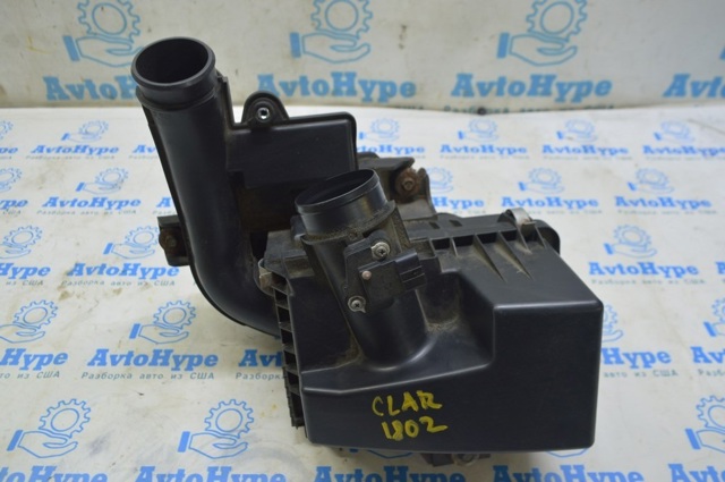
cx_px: 362
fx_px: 603
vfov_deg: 43.5
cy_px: 241
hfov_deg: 62.0
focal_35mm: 30
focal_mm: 20
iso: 400
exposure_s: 1/20
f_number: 5.6
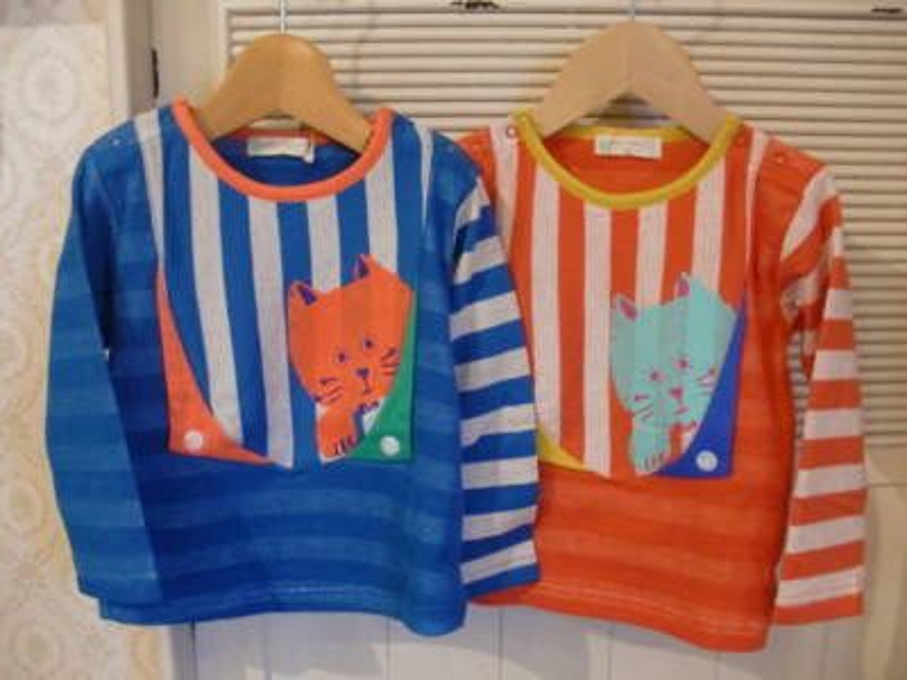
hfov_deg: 51.4
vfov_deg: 39.7
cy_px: 340
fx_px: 943
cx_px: 454
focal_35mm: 36
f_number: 2.8
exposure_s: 1/60
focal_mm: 6.3
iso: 500
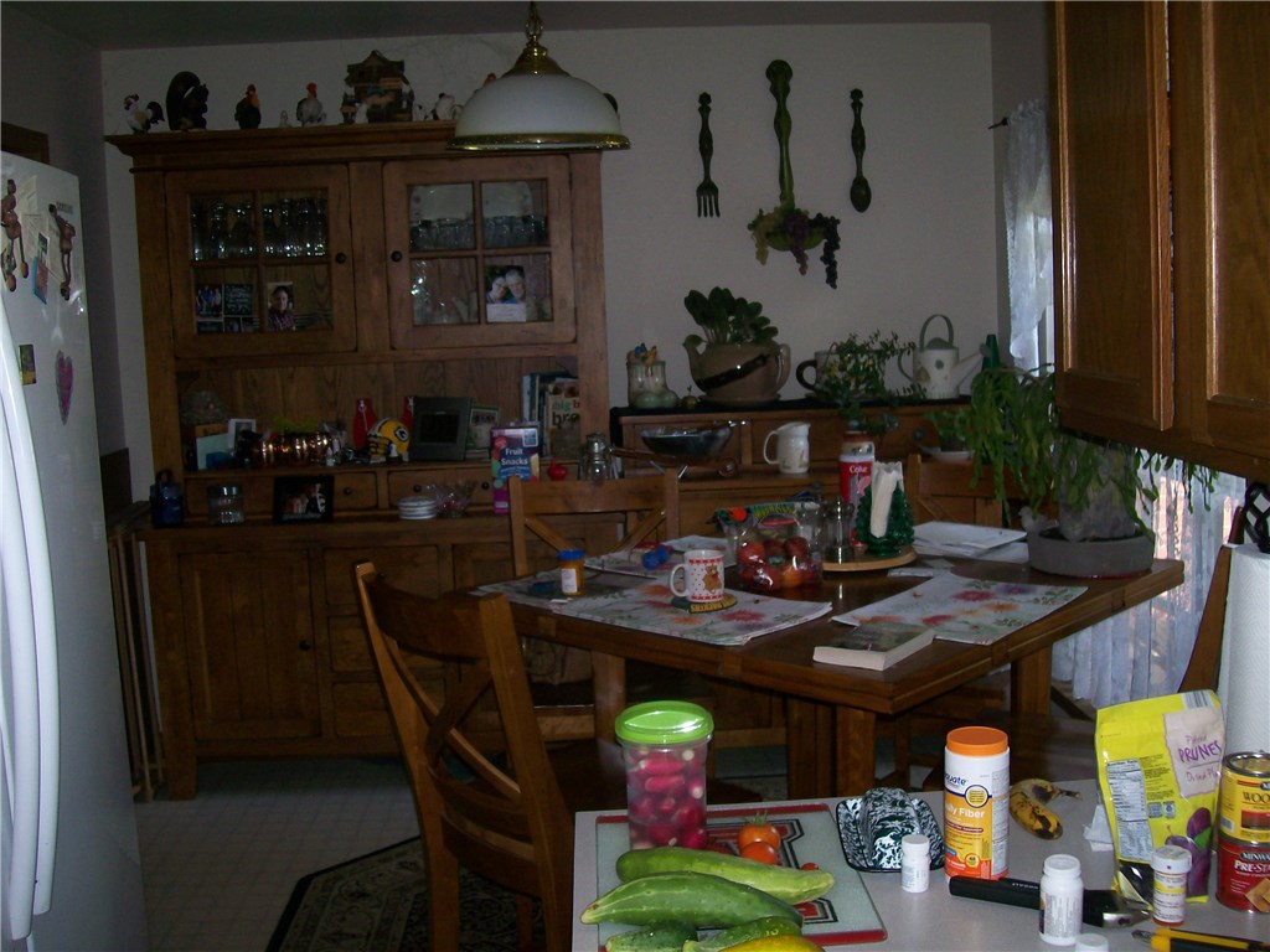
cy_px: 476
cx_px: 635
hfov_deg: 51.4
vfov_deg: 39.7
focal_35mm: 36
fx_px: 1321
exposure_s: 1/64
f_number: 2.7
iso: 80
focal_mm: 6
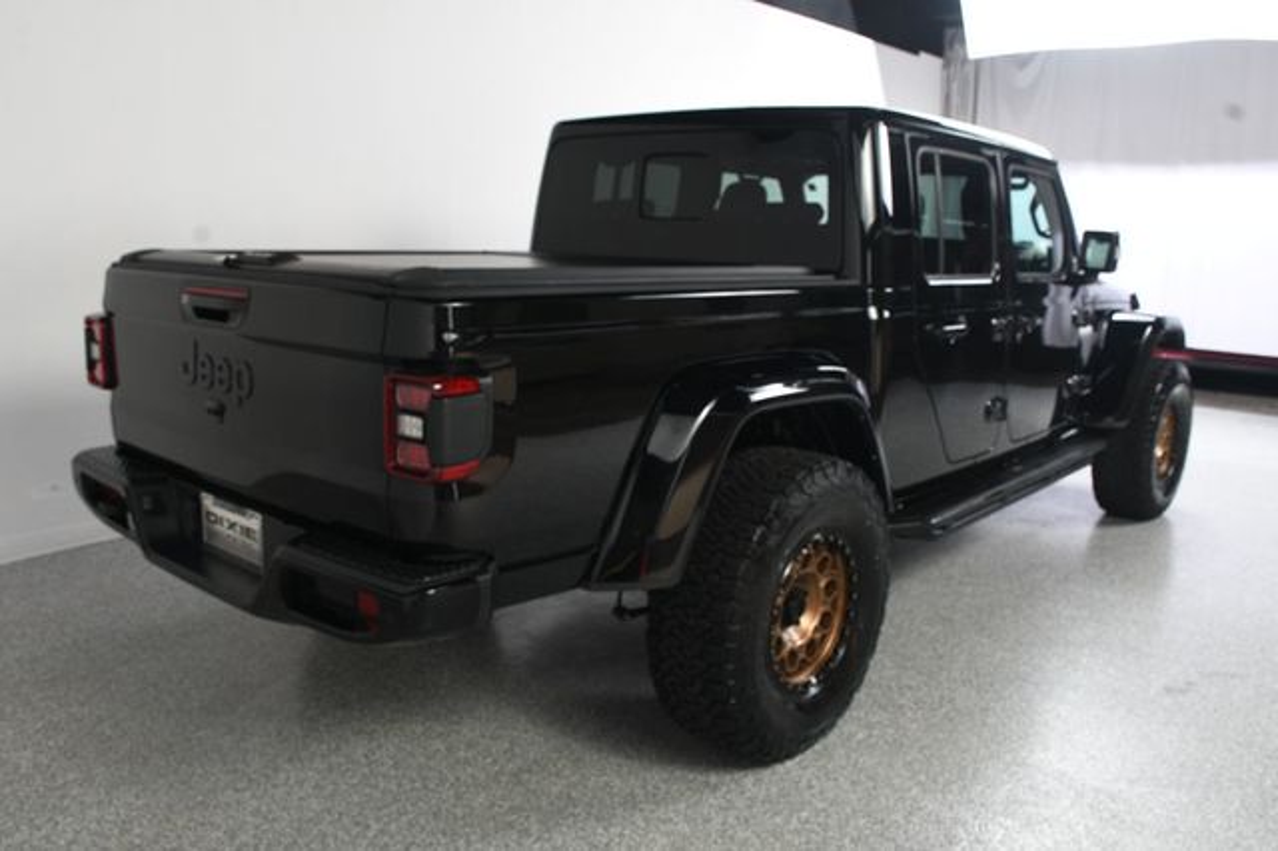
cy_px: 426
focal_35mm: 30
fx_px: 1064
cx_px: 639
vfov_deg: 43.6
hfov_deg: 62.0
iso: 160
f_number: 9
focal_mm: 20
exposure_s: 1/160
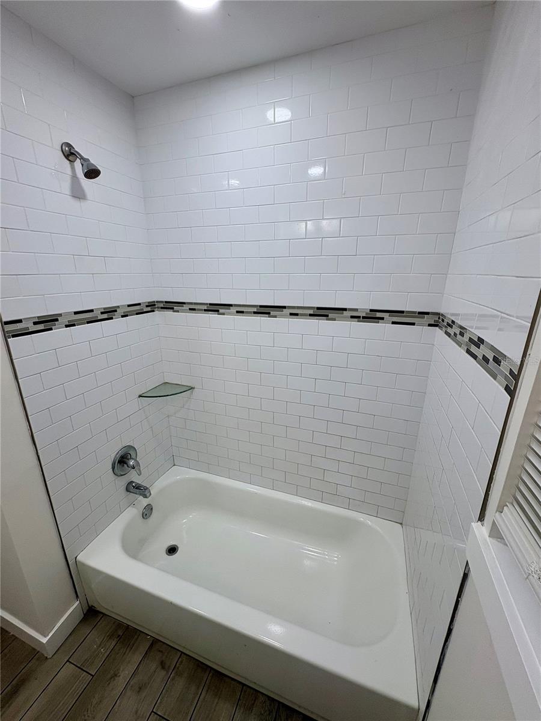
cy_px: 360
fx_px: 292
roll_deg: +0.2
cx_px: 270
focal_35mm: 14
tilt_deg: -17.1
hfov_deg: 85.7
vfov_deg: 102.1
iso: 64
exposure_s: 1/120
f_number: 2.2
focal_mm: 2.22
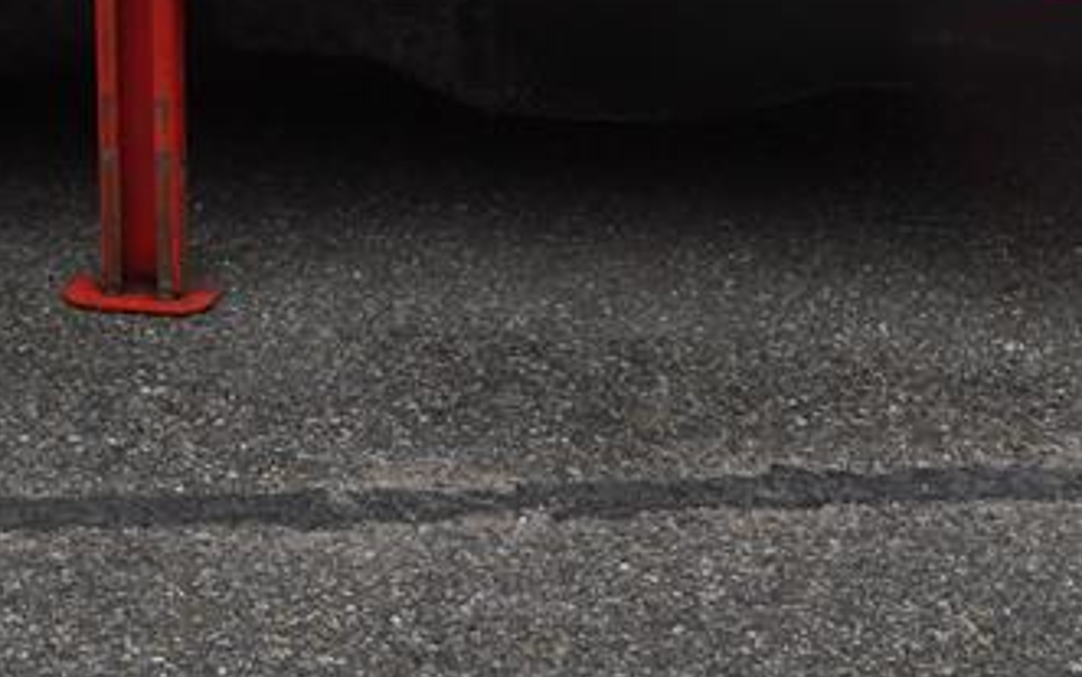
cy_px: -337
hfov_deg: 14.4
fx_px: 4247
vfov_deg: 8.9
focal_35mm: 144
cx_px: 150
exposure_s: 1/160
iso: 160
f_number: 6.3
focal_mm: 22
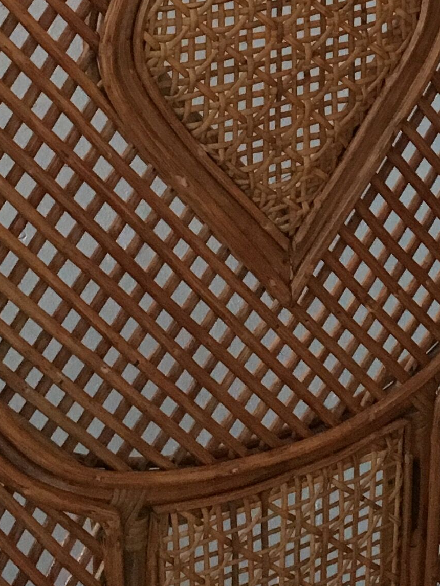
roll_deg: -2.2
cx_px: 489
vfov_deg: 18.4
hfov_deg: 14.2
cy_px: -86
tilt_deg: -14.2
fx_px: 1728
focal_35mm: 102
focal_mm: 4.15
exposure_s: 1/25
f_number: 2.2
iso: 200
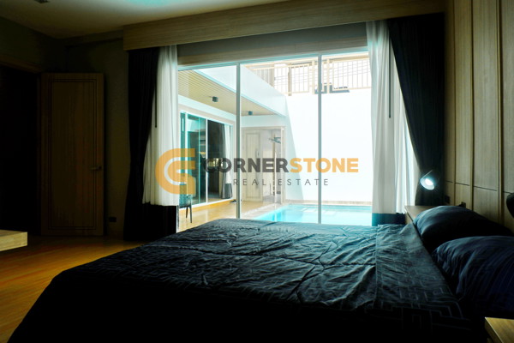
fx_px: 343
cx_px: 257
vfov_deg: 53.1
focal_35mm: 24
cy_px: 172
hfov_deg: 73.7
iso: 200
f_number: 5.6
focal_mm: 16
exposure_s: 1/350
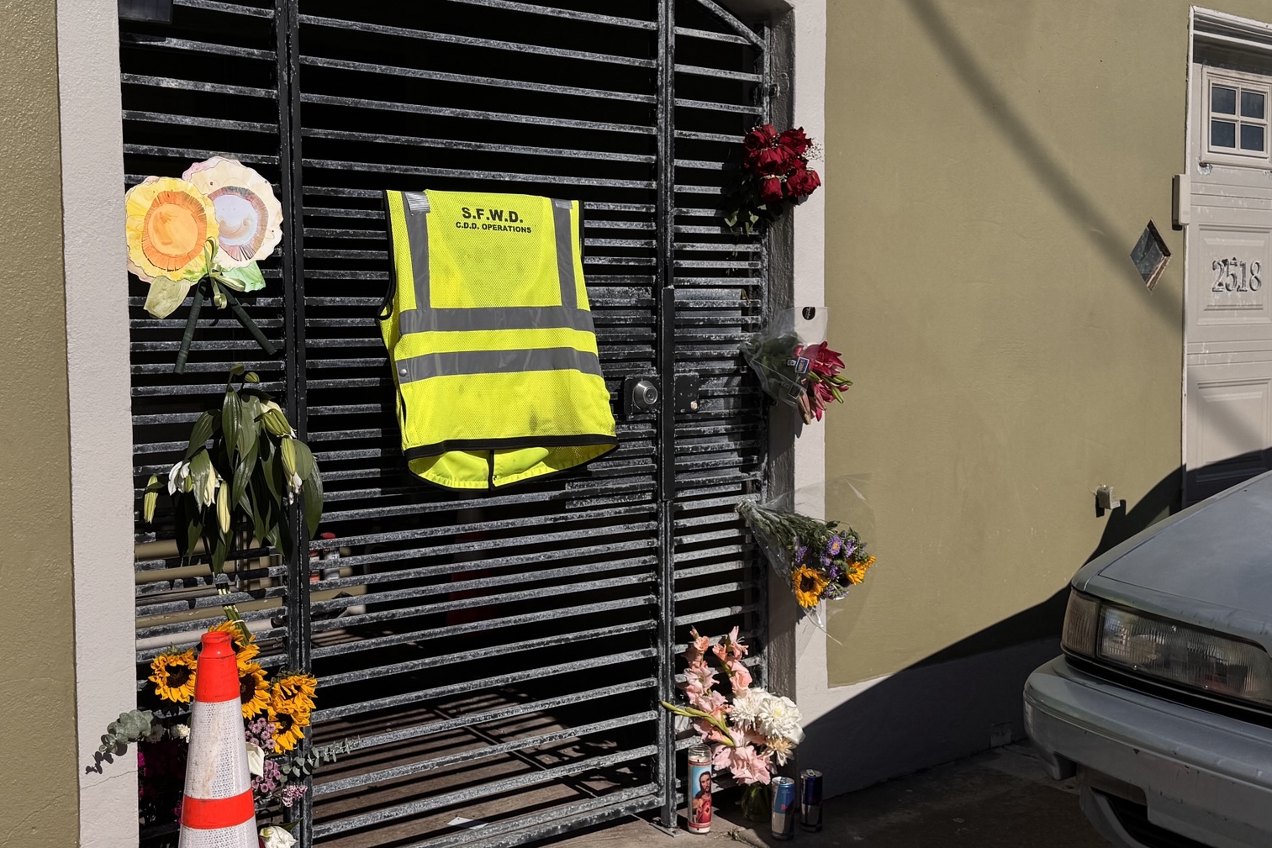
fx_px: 1166
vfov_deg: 40.0
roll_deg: -0.1
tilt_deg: -4.2
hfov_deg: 57.2
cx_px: 654
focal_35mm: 33
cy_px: 438
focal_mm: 6.76
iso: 64
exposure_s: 1/12346
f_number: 1.78
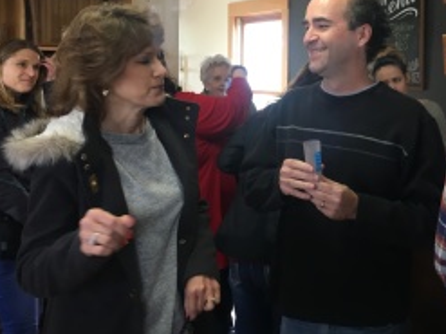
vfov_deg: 33.1
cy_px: 97
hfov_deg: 43.3
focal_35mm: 43
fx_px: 554
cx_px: 298
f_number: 2.2
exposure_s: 1/30
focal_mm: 4.15
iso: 64
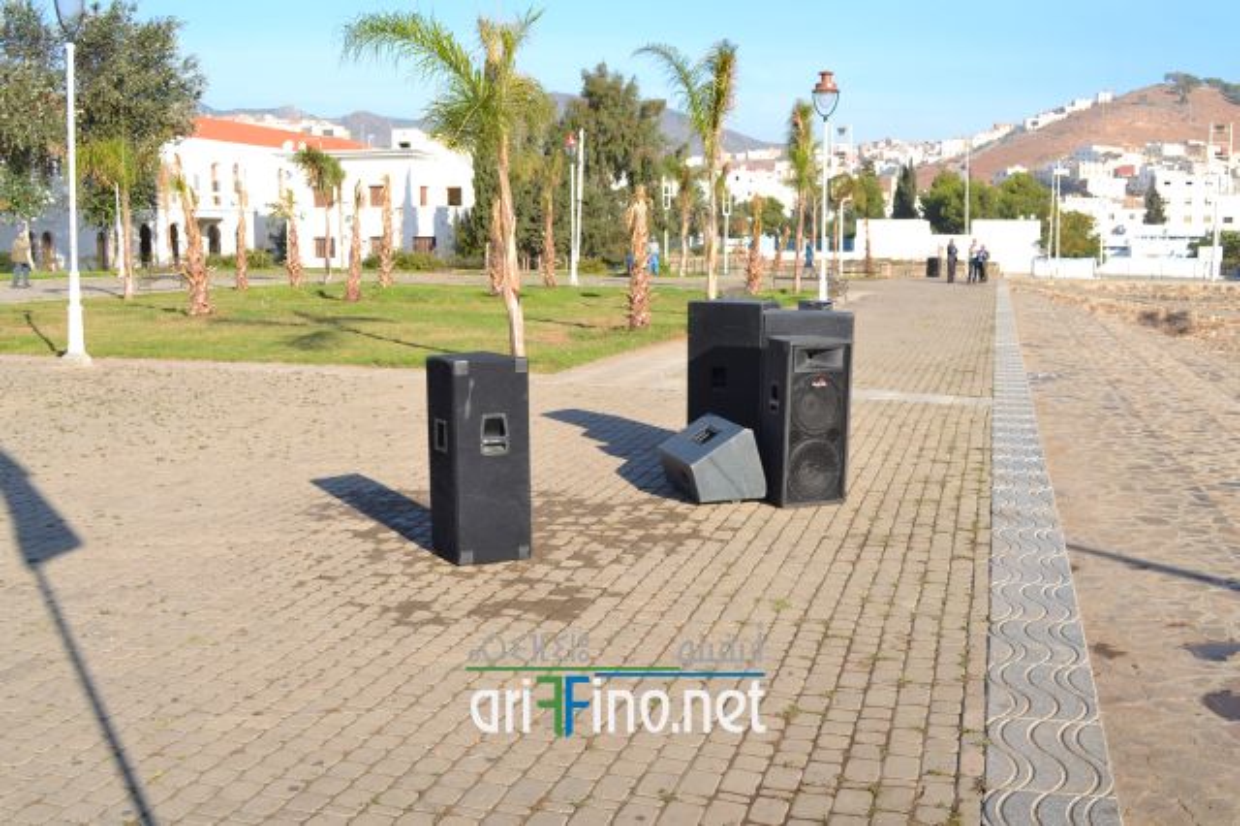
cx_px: 620
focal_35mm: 36
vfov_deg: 36.8
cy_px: 413
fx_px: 1239
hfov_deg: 53.2
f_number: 9
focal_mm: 24
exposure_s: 1/320
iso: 100
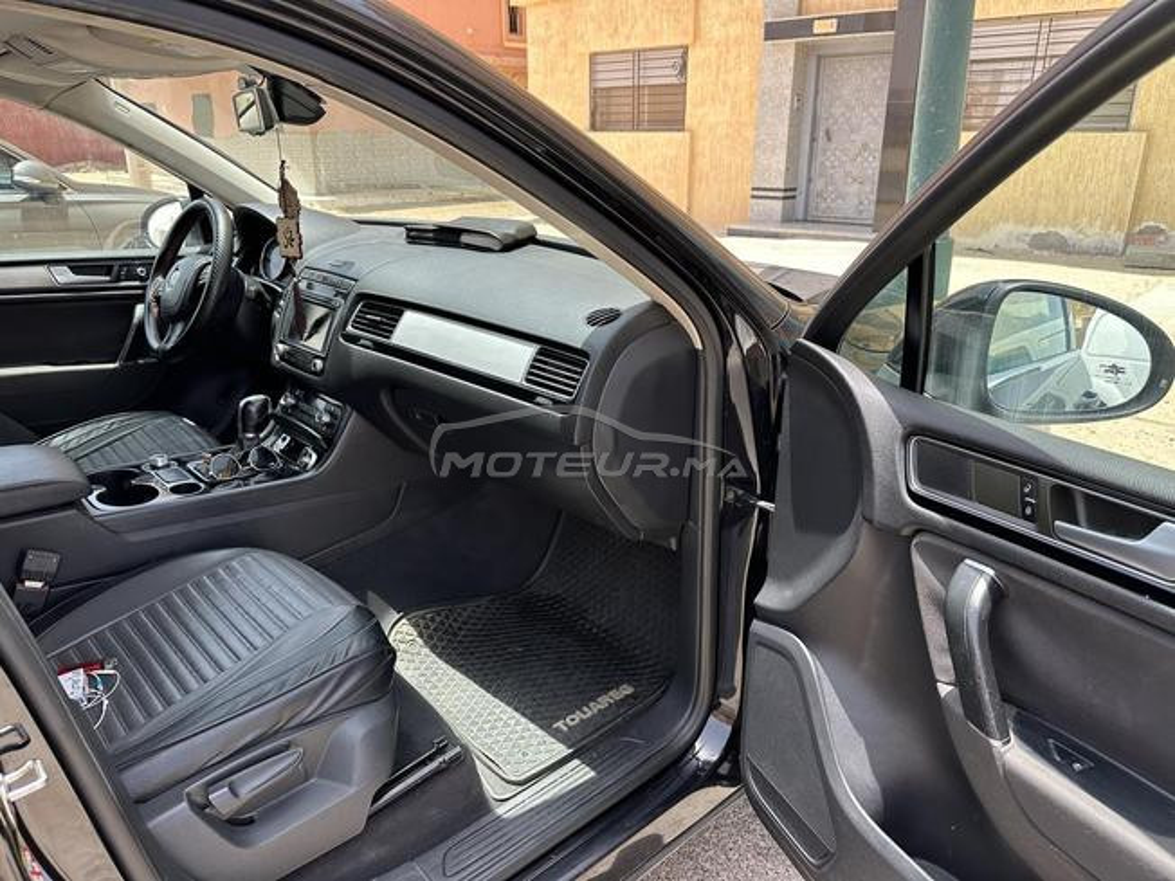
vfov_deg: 56.8
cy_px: 440
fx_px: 815
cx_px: 588
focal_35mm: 24
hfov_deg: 71.6
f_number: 1.78
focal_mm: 6.86
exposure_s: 1/714
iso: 80
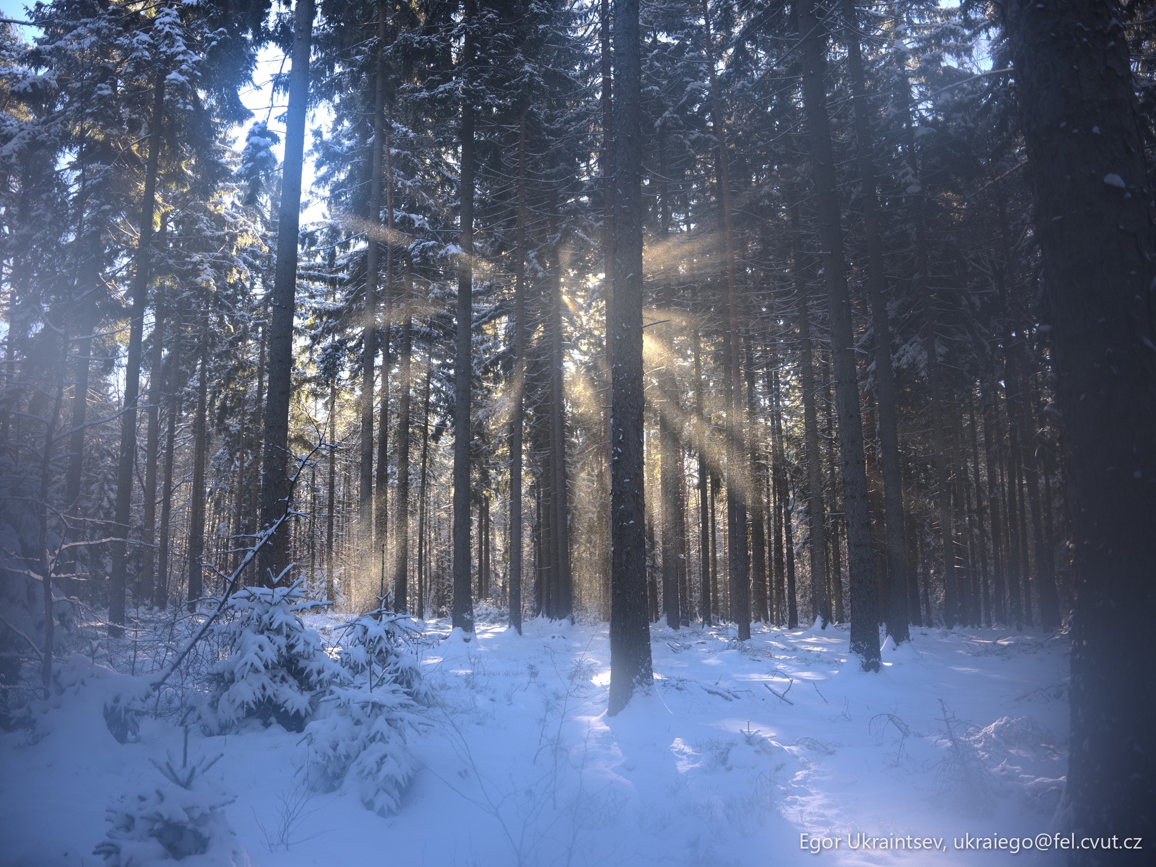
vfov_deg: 49.7
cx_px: 578
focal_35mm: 28
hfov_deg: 63.4
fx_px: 935
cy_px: 434
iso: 100
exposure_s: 1/58
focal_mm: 35
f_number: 4.5
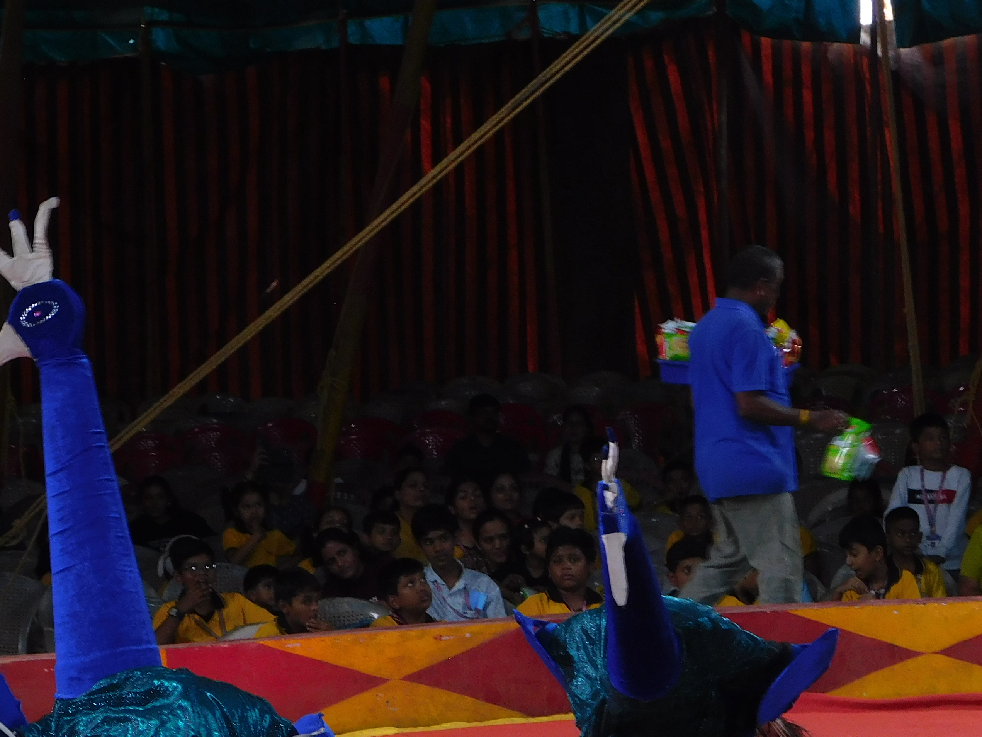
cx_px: 401
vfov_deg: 10.2
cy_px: 660
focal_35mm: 145
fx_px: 4114
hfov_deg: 13.6
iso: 200
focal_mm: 14.2
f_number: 4.4
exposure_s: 1/60
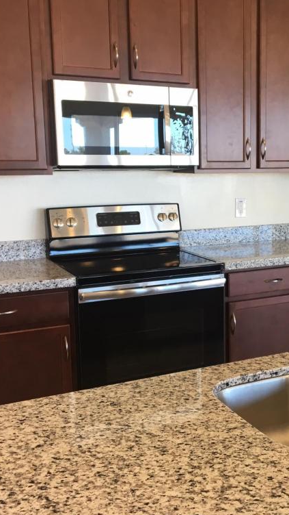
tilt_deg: -8.9
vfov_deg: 47.4
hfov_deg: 27.0
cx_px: 242
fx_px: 586
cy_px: 258
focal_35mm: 43
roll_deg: -0.5
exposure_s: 1/30
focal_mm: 4.15
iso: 25
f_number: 2.2
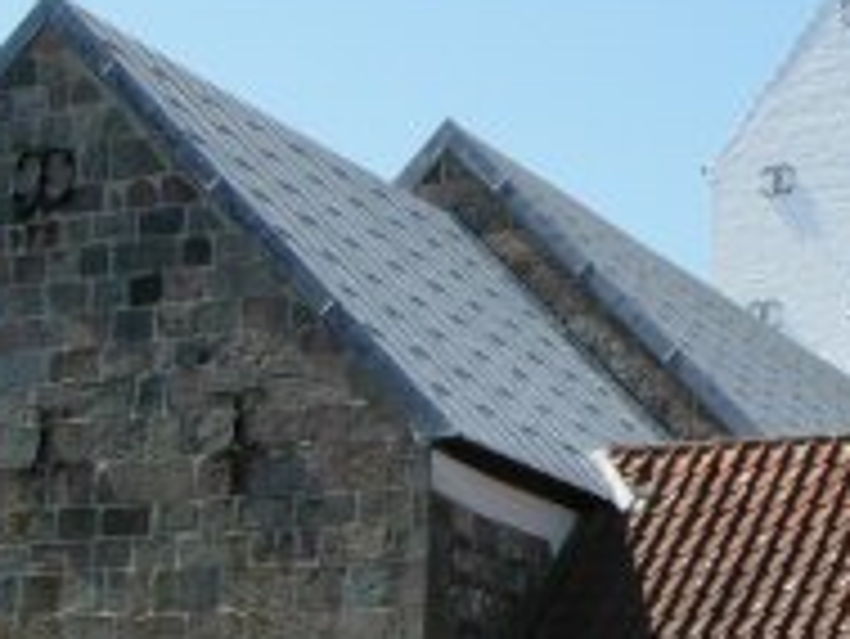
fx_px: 1990
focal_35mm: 81
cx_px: 533
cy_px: 439
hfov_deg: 24.0
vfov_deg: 18.2
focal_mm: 7.5
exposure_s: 1/271
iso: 50
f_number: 6.1
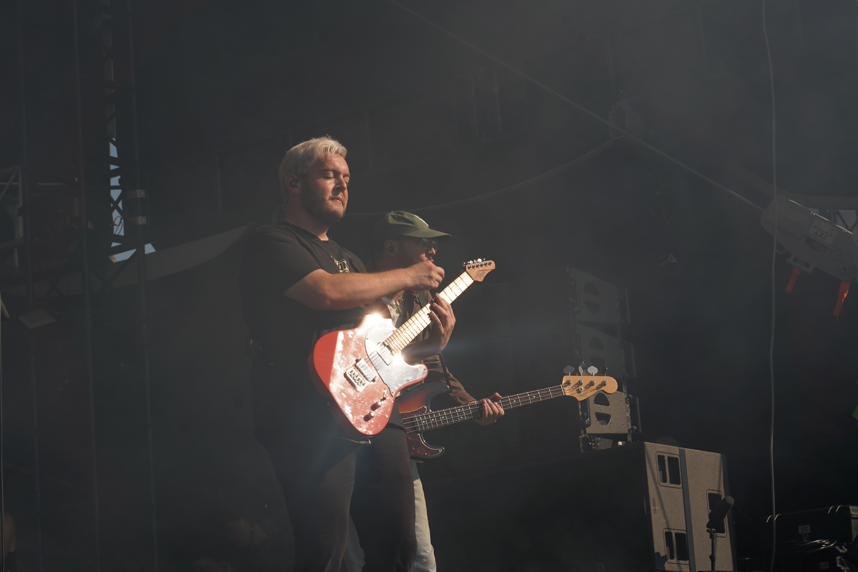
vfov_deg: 13.0
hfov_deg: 19.5
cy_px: 286
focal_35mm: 105
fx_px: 2502
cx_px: 429
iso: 100
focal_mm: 105
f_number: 8
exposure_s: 1/500
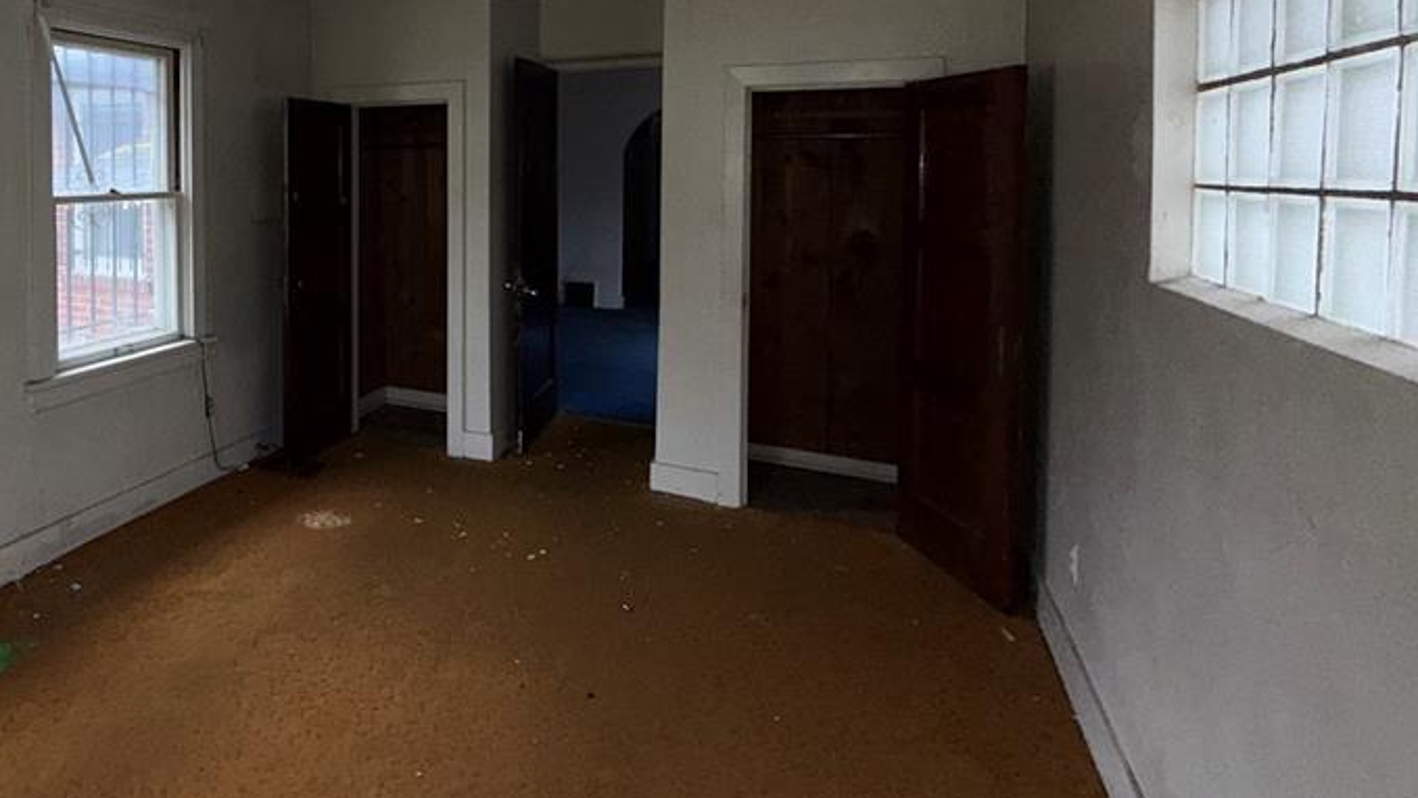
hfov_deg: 74.0
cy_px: 192
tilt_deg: -1.7
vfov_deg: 47.5
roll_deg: -0.4
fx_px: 865
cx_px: 384
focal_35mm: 23
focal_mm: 2.22
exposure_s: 1/62
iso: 80
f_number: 2.2
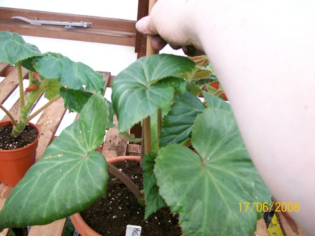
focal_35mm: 36
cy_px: 118
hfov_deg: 51.4
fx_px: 328
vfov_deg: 39.7
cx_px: 158
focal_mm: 6
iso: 80
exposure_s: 1/83.6
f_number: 2.7
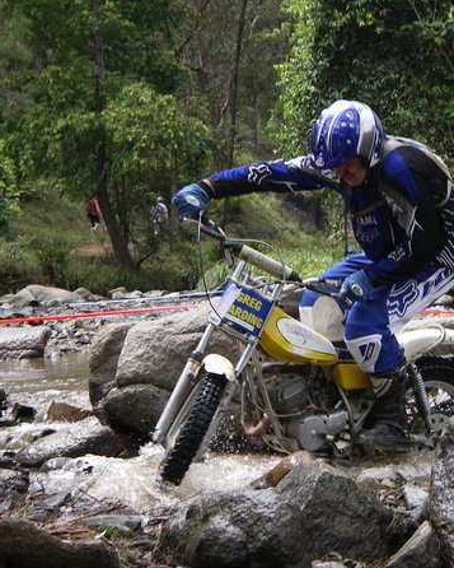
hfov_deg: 14.1
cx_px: 348
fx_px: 1830
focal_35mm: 109
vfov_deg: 17.6
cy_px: 283
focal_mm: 13.8
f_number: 3.9
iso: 80
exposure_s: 1/160
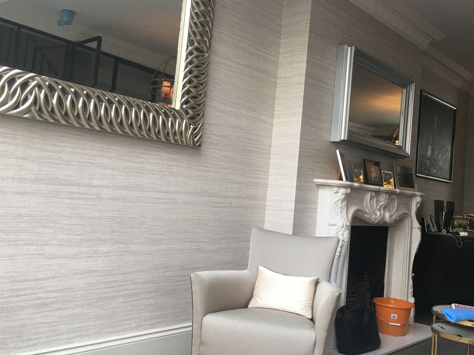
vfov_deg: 37.7
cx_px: 286
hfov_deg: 48.7
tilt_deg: +6.1
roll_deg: -6.5
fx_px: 520
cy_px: 154
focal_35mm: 38
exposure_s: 1/33
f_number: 2.2
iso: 32
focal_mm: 4.15
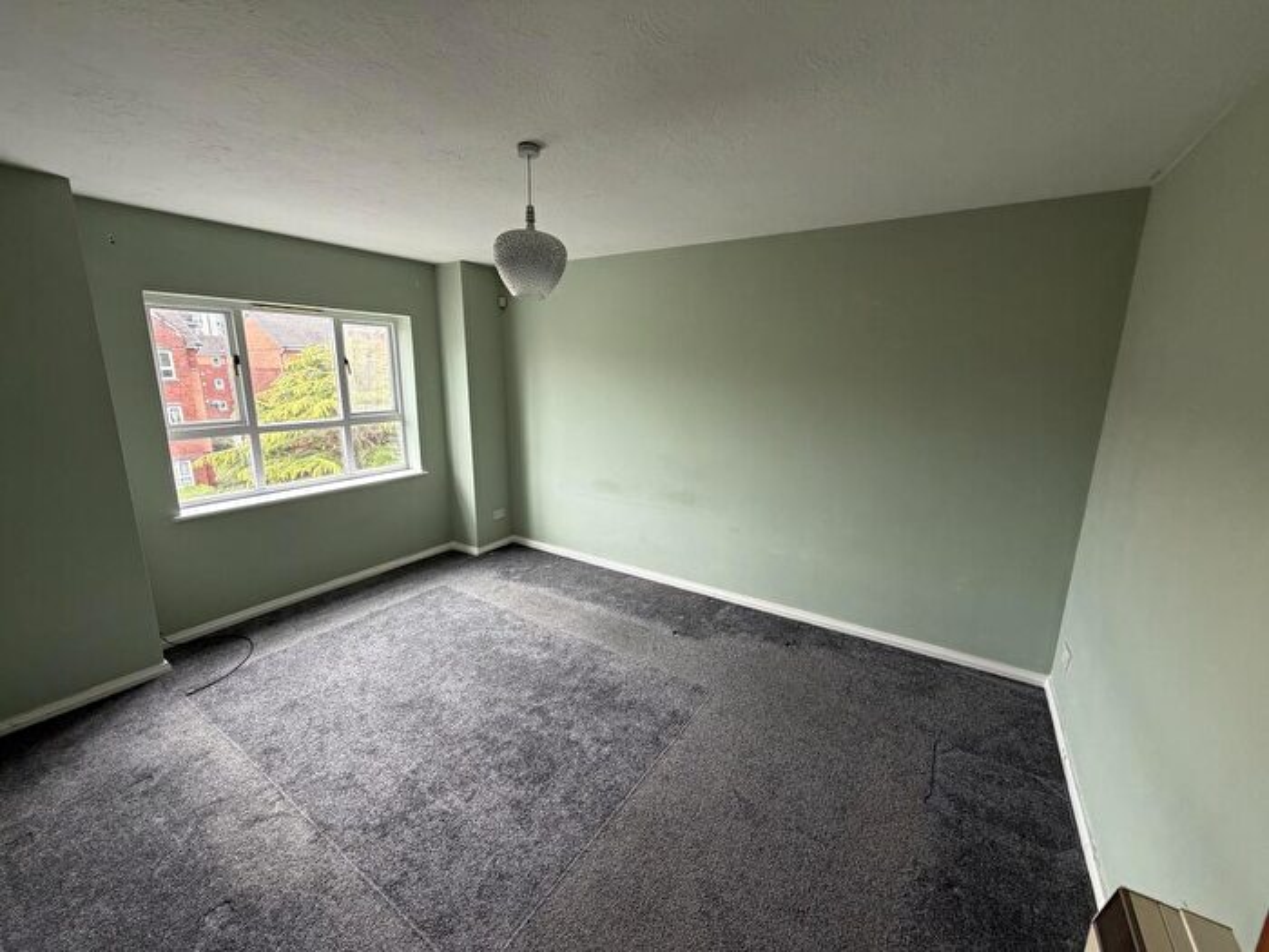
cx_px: 634
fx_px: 513
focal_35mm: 14
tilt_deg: -12.9
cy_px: 476
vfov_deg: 85.7
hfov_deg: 102.1
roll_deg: +0.6
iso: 200
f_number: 2.2
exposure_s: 1/121
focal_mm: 2.22
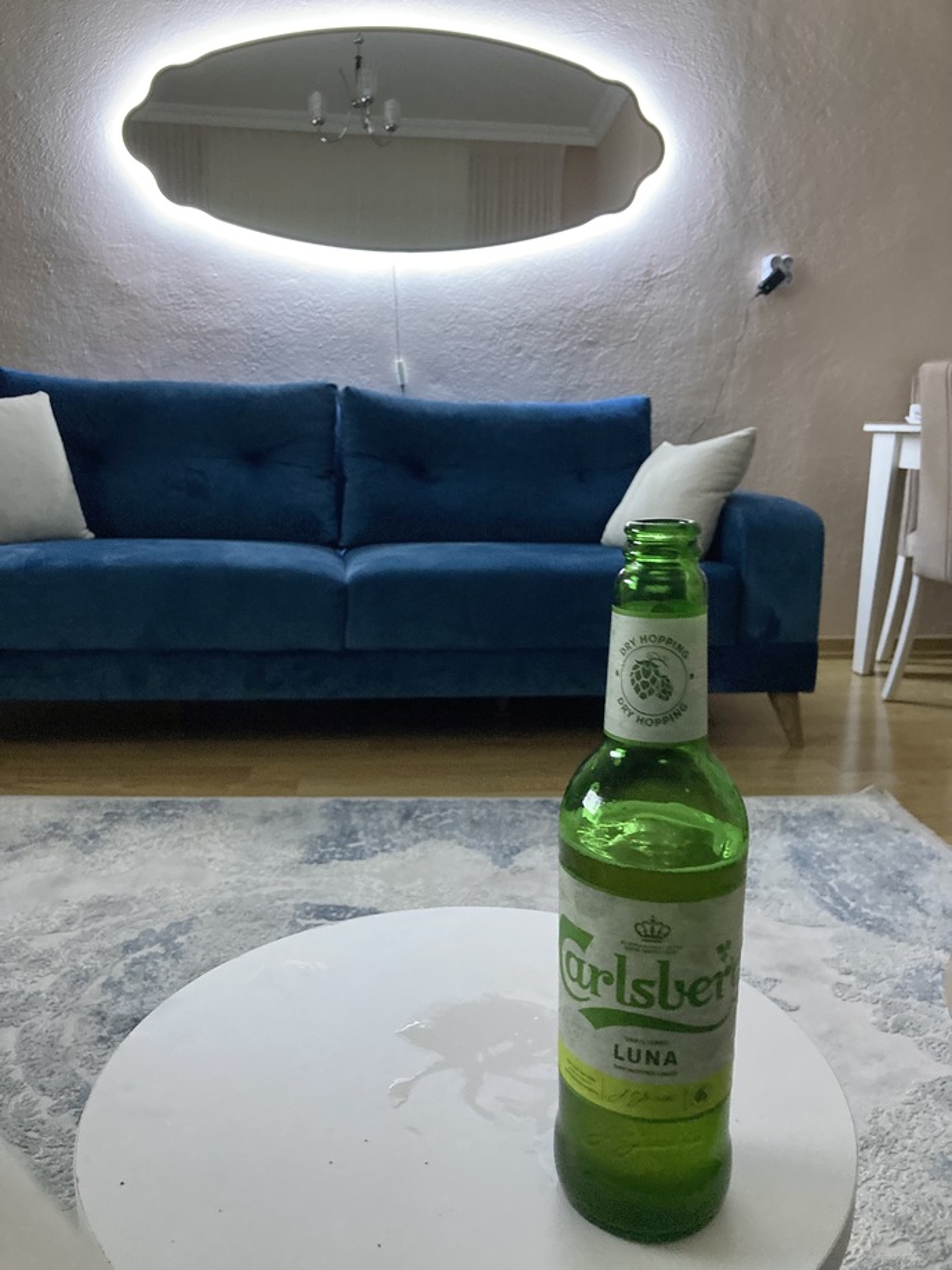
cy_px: 635
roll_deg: -3.2
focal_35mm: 28
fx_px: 1027
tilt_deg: -8.2
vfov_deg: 63.4
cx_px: 476
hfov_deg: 49.7
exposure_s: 1/30
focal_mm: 3.99
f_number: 1.8
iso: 500
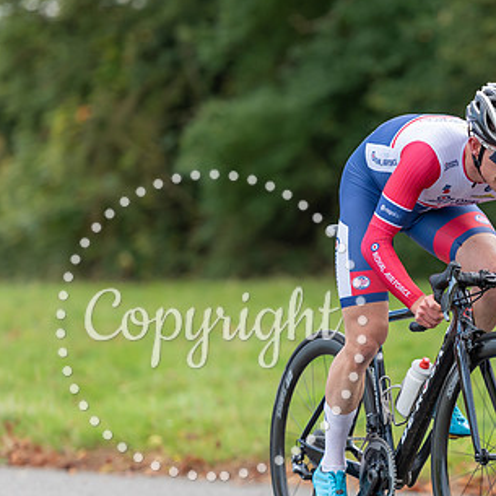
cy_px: 240
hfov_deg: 6.5
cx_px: 467
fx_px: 4328
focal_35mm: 267
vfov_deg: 6.6
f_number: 2.8
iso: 160
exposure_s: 1/800
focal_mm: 165
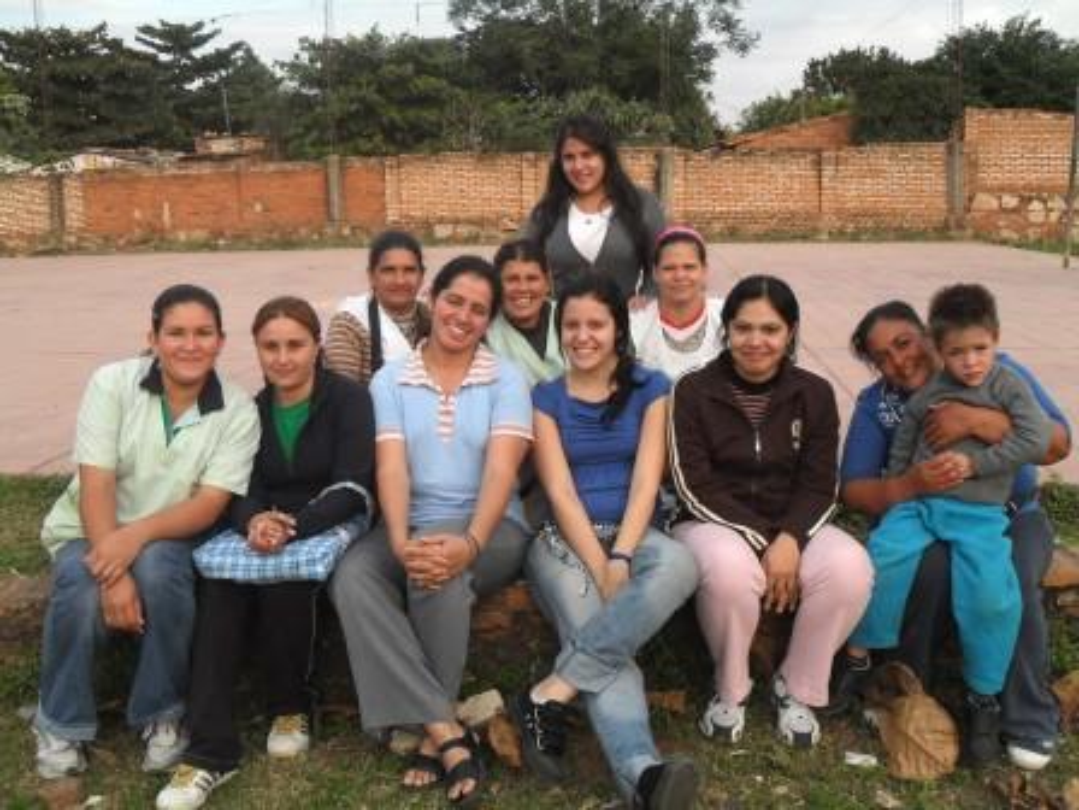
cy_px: 405
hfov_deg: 52.6
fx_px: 1091
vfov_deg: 40.7
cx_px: 540
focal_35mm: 35
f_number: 2.8
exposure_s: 1/350
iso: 100
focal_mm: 6.2
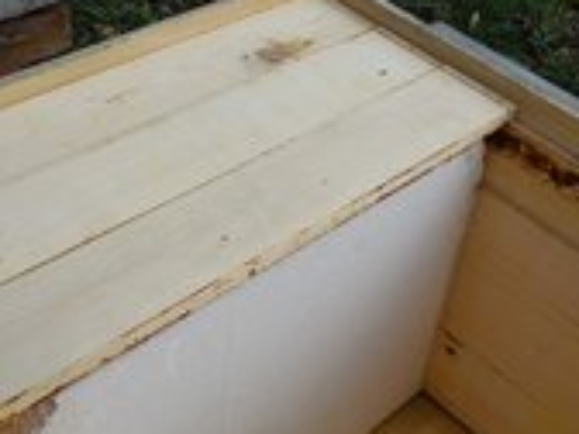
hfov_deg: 36.8
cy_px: 257
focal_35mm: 52
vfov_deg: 28.0
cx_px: 269
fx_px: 870
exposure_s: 1/640
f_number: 3.3
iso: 125
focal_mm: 4.5
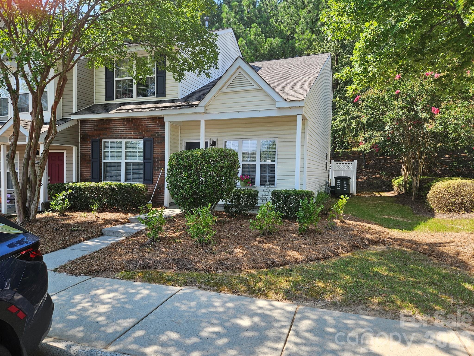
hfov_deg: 73.9
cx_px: 237
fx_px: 315
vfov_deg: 58.9
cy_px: 178
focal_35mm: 23
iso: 25
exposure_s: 1/395
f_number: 1.8
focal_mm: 5.4
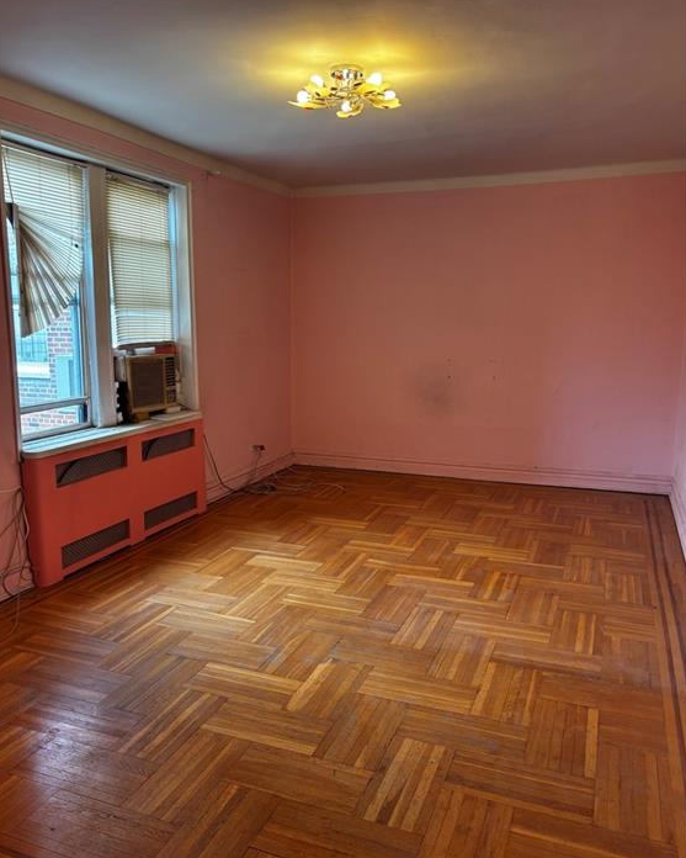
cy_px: 425
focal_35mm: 28
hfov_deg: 51.5
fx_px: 710
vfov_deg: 62.2
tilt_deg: -8.5
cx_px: 336
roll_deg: -0.9
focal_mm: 5.96
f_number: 1.6
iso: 80
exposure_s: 1/60
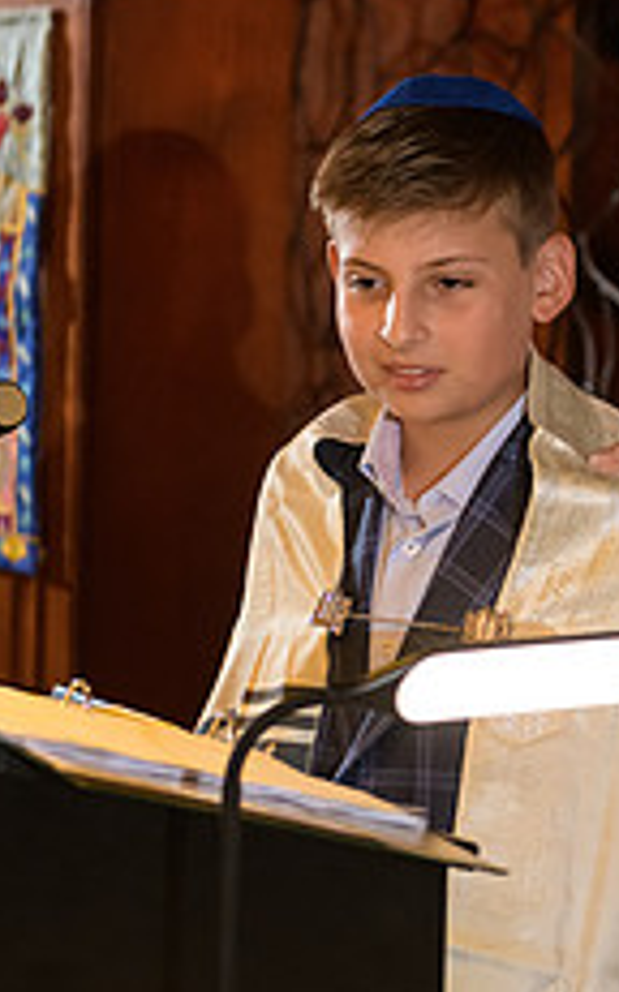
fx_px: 4300
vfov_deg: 13.2
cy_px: 436
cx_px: 550
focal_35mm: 159
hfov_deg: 8.2
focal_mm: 62
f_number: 3.2
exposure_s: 1/125
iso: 1600
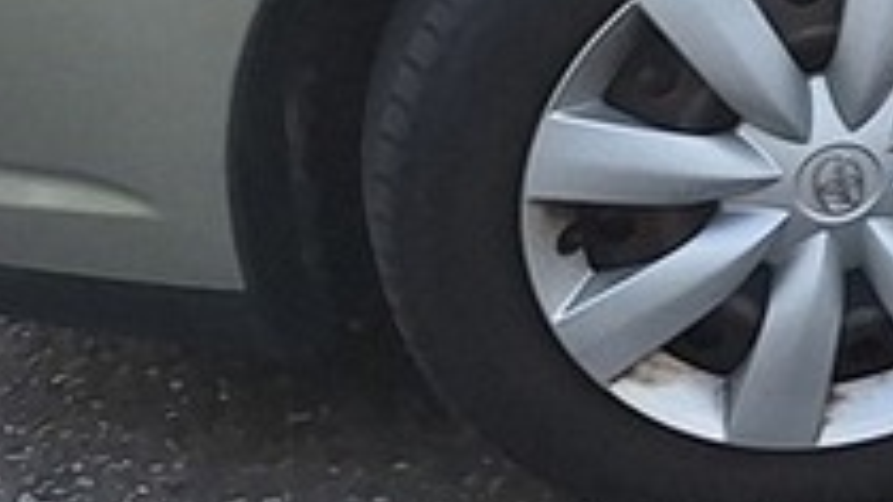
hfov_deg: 9.9
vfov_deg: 6.8
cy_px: -506
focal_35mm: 172
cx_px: 2581
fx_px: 4072
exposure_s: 1/1122
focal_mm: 5.54
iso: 40
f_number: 1.8
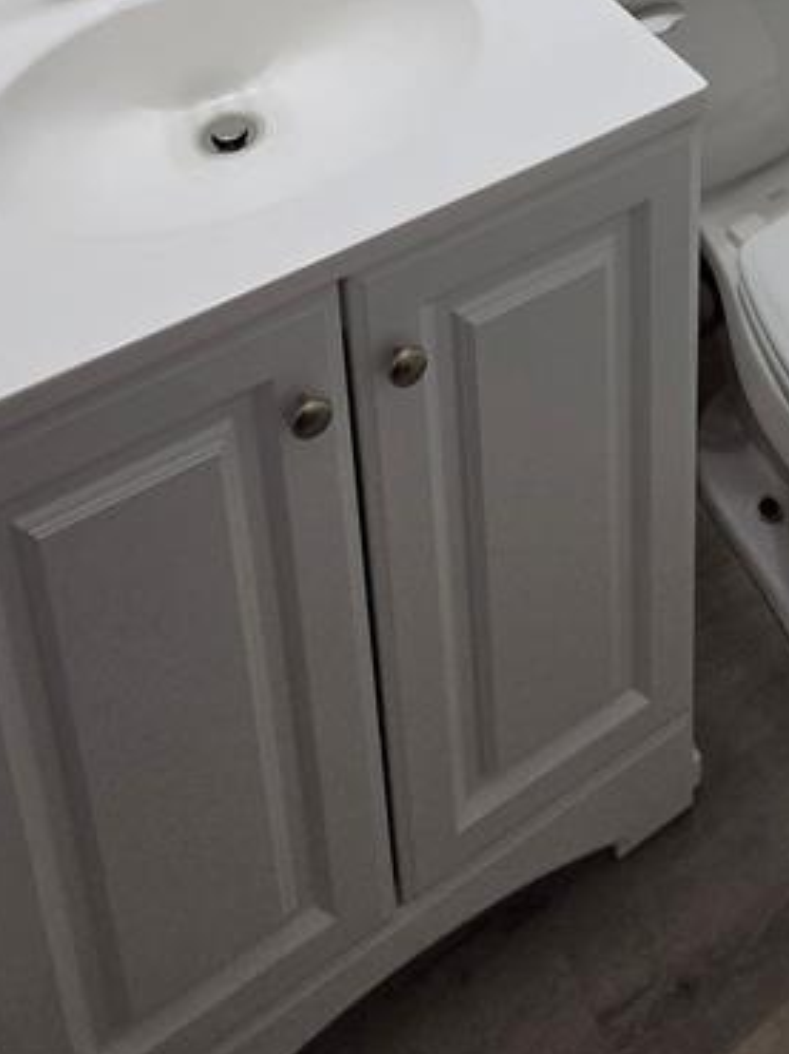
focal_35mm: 36
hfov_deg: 39.6
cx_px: 439
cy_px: -390
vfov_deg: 33.2
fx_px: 1095
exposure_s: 1/120
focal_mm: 2.2
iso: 80
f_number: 2.2
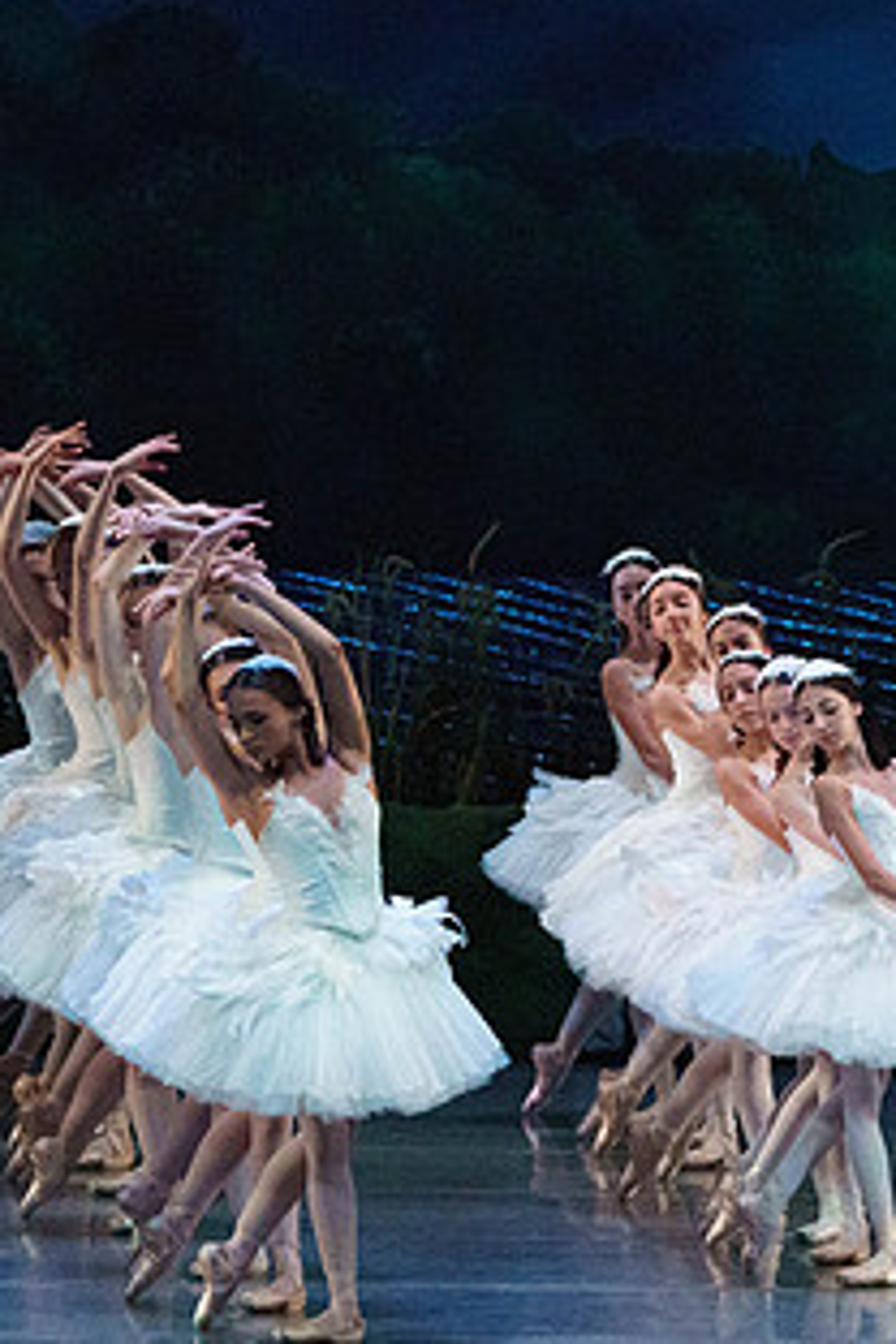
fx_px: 15940
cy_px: 736
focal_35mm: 427
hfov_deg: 3.2
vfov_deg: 4.8
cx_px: 892
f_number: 5.6
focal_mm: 229
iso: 8000
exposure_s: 1/250
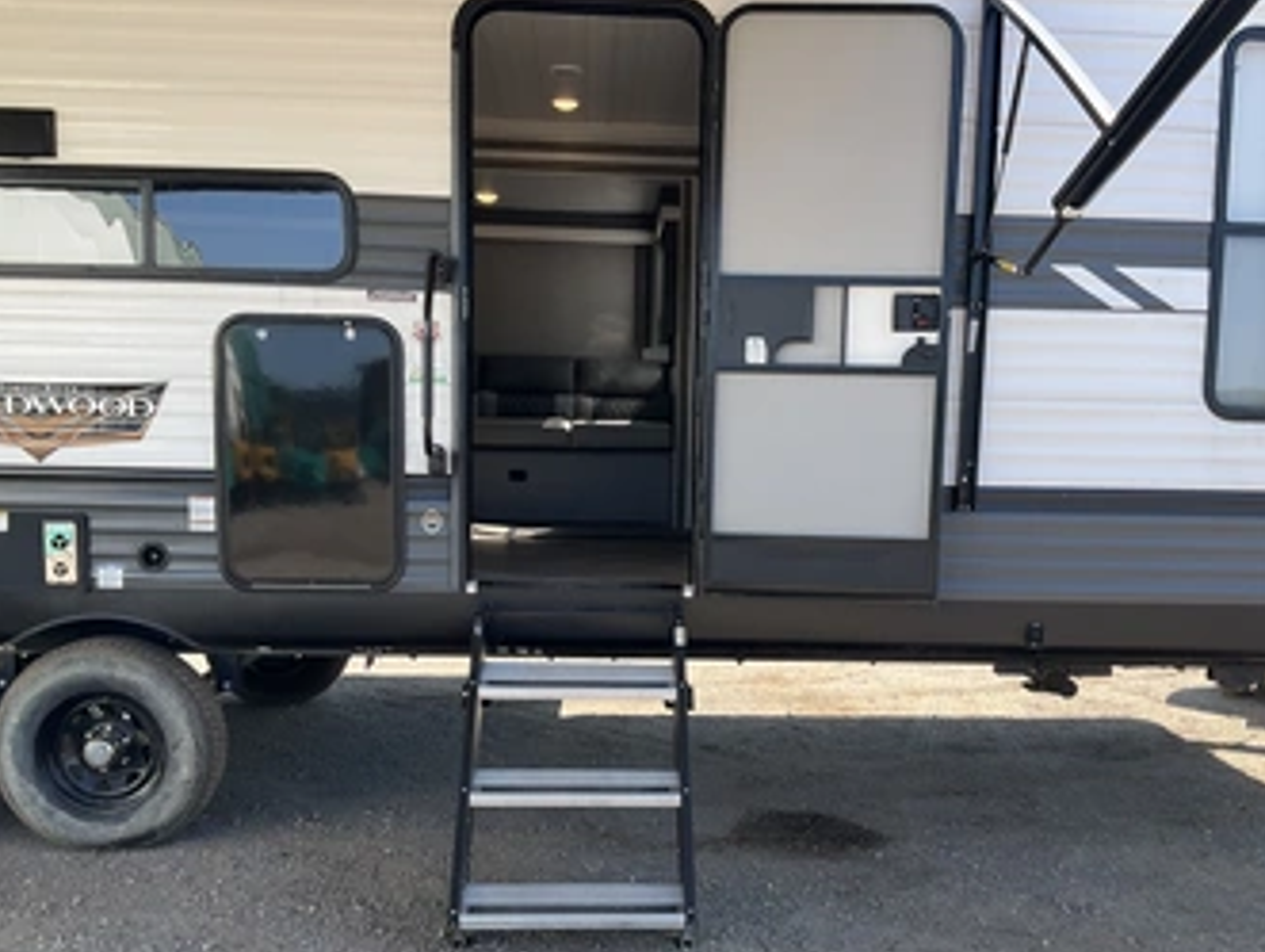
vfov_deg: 40.6
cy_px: 562
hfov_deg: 52.6
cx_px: 661
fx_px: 1280
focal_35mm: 35
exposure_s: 1/383
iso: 25
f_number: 1.8
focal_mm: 3
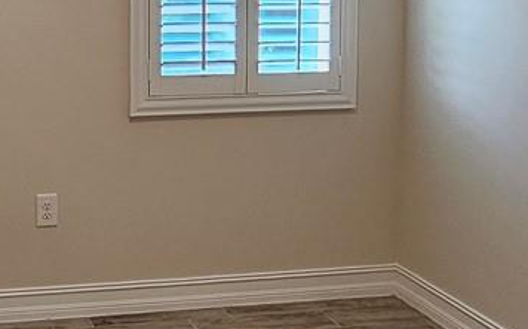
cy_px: 4
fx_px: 892
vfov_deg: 20.3
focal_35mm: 62
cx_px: 56
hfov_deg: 31.5
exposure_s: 1/60
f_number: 2.2
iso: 160
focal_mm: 2.2
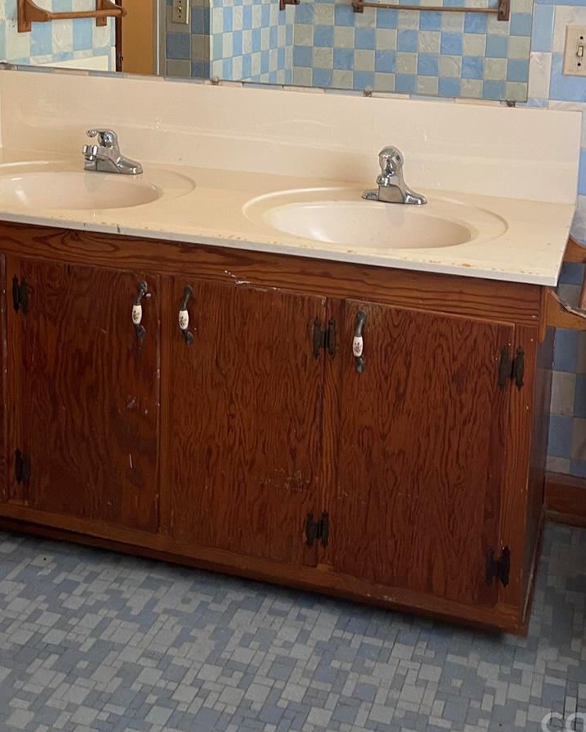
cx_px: 346
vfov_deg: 41.6
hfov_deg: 35.6
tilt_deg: -10.4
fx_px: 910
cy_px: 130
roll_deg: -3.3
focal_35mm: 42
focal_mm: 5.1
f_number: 1.6
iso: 250
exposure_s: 1/60
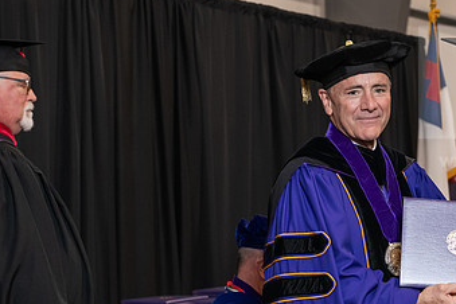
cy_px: 189
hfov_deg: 19.0
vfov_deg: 12.9
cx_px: 378
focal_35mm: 106
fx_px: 1343
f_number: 5
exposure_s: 1/125
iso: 2000
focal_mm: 62
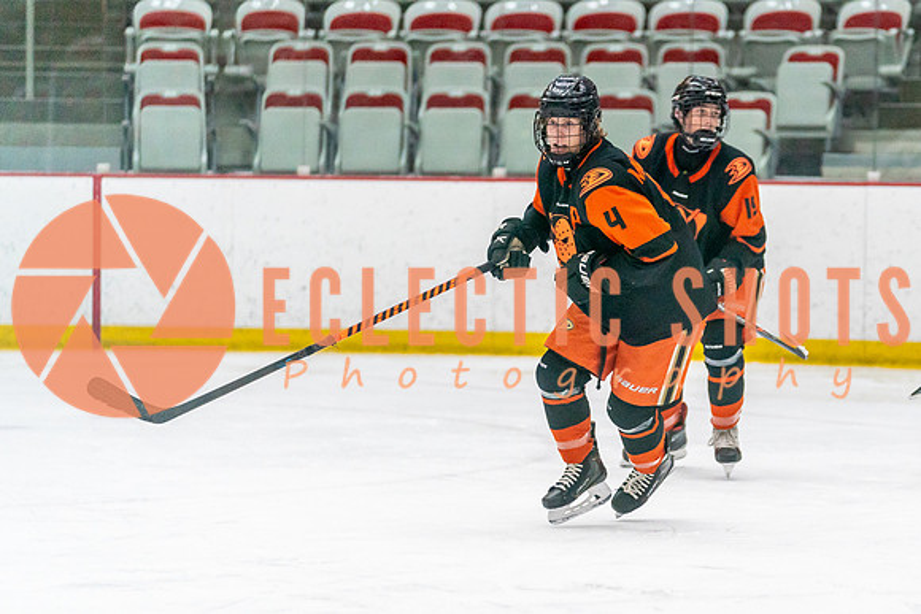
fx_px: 5136
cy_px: 383
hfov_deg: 10.2
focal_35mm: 201
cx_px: 676
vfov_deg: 6.8
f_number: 2.8
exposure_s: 1/1250
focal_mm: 135
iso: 3200
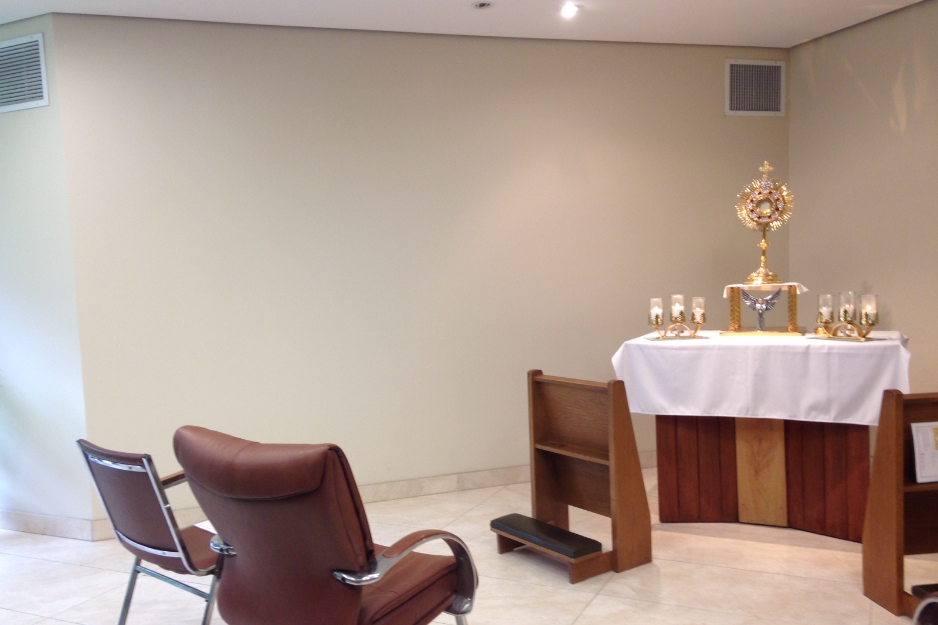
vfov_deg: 37.8
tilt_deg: -4.6
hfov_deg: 54.4
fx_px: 912
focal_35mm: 35
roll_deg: +3.8
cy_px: 331
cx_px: 463
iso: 64
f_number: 2.4
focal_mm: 4.12
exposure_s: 1/20
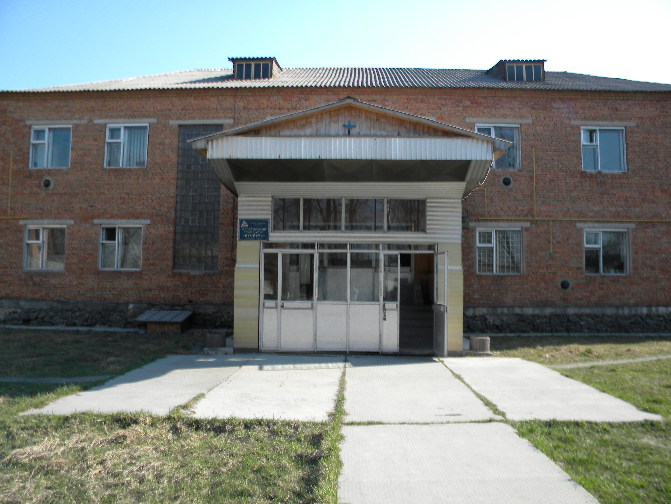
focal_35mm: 28
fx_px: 543
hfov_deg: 63.4
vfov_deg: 49.7
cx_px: 336
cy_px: 252
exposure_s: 1/500
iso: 91
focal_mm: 5
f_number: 3.5
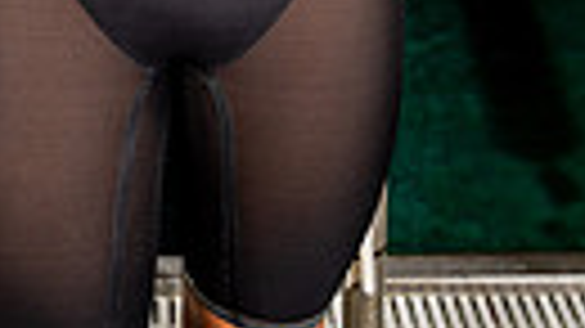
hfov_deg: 24.3
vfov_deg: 10.7
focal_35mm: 87
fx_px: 1349
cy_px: -584
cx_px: 162
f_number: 6.3
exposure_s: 1/125
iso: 400
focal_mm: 24
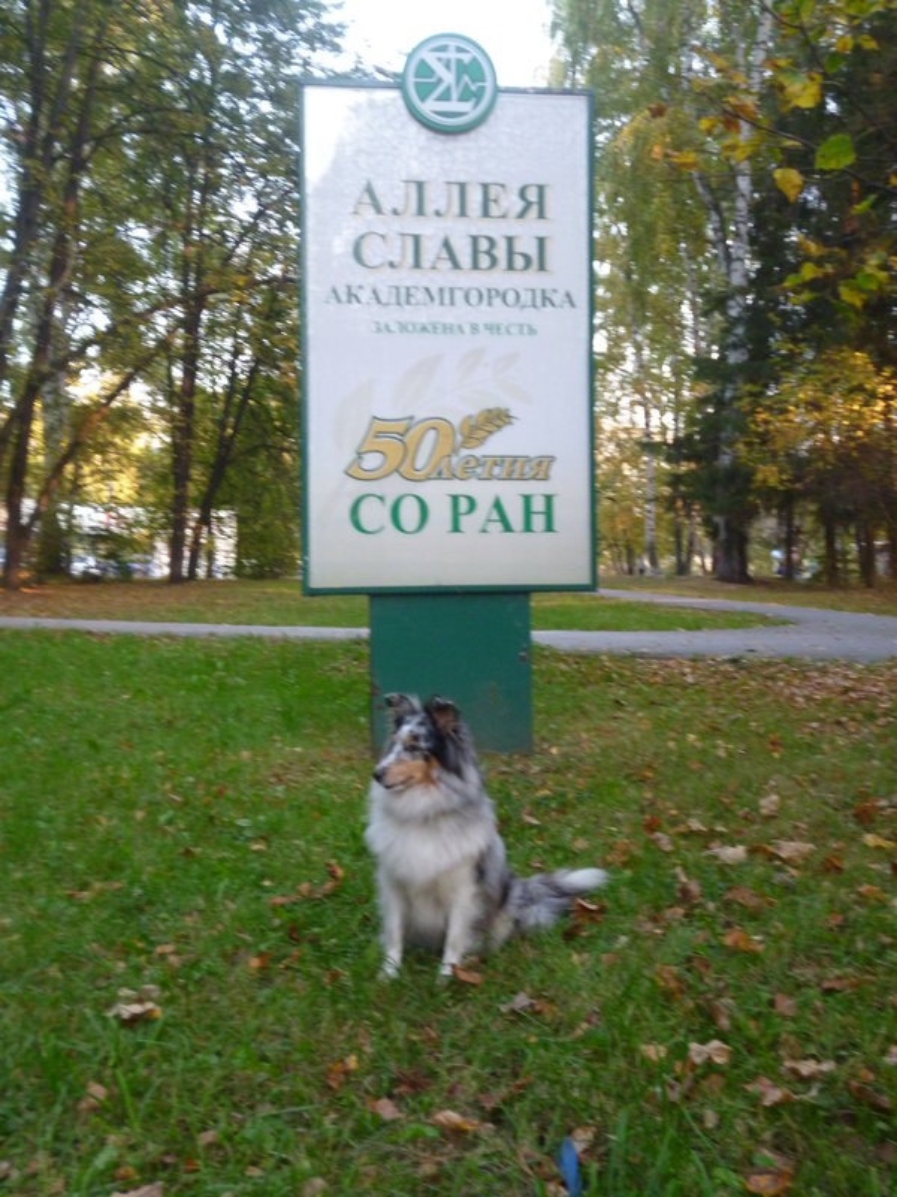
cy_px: 598
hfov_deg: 39.7
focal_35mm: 36
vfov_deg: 51.4
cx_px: 448
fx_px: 1244
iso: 400
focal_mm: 6.4
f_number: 3.5
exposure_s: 1/60
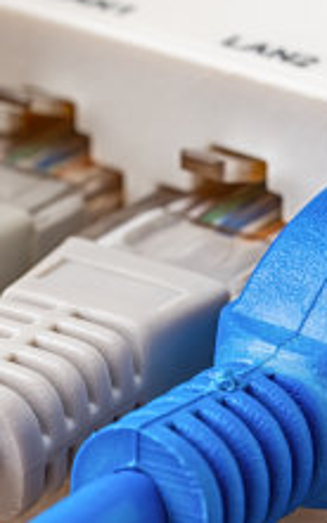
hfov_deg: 7.8
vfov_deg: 12.4
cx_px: 118
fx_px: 2411
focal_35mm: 169
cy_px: 374
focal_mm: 60
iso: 100
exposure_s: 1/125
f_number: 13
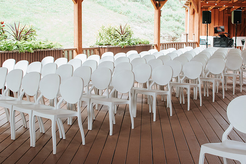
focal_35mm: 52
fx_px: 359
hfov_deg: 37.8
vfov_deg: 25.8
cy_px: 82
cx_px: 123
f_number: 4.5
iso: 800
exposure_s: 1/200
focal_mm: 35
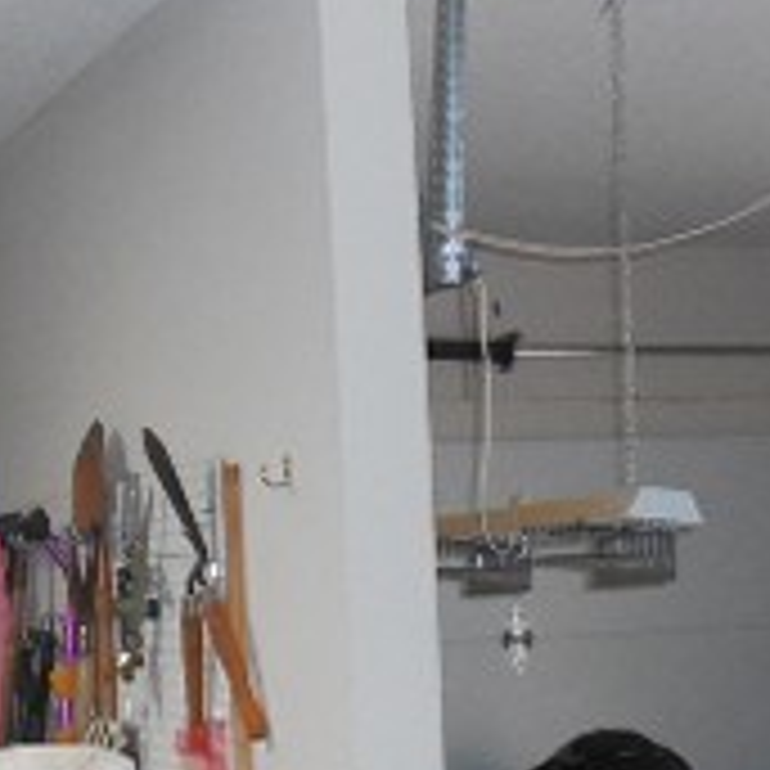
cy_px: 459
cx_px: 86
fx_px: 2164
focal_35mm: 86
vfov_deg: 20.2
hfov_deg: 19.8
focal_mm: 4.6
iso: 450
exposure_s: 1/25
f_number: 3.5
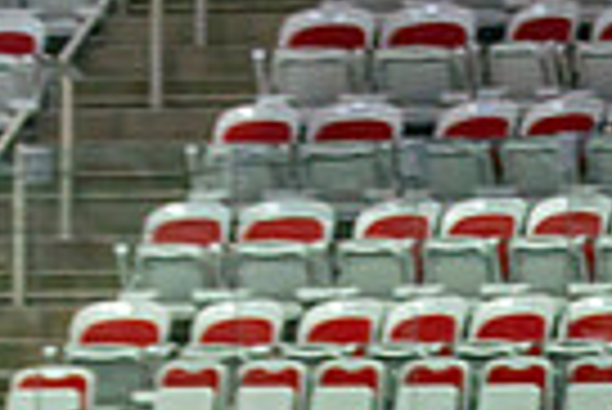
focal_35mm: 733
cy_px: 1278
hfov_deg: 2.8
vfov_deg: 1.9
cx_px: 617
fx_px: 12474
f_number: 3.2
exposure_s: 1/640
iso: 400
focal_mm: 95
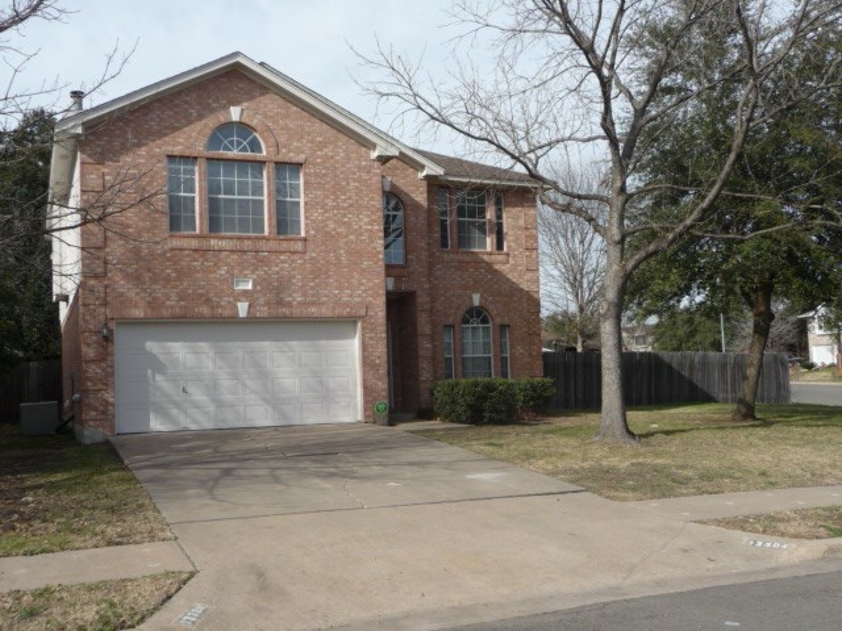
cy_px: 316
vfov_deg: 39.7
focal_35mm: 36
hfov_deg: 51.4
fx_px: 876
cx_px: 421
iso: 100
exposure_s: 1/1000
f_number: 3.3
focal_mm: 4.7
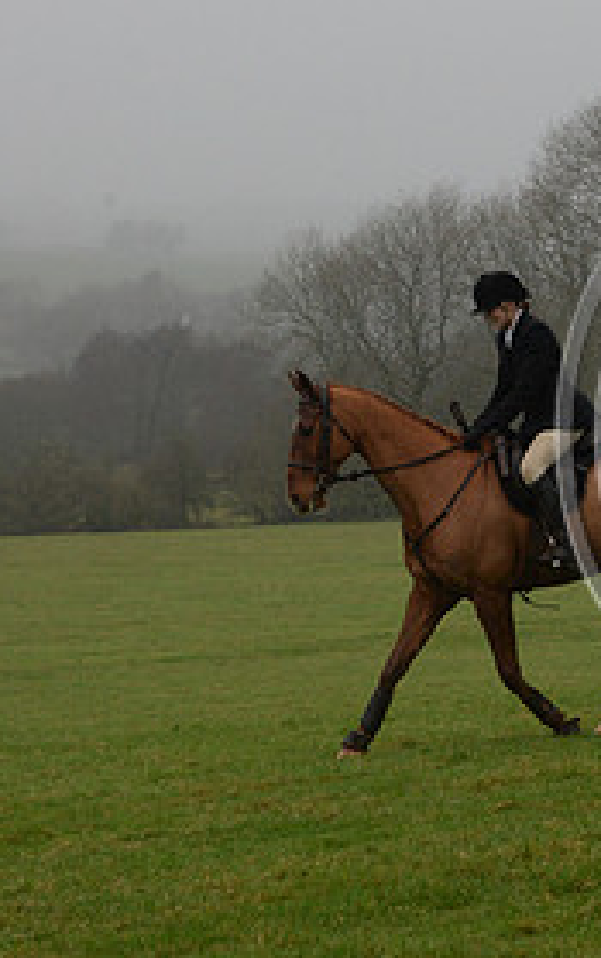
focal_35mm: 165
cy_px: 388
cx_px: 872
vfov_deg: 12.7
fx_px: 4313
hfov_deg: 7.8
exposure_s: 1/800
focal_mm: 78
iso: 1600
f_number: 8
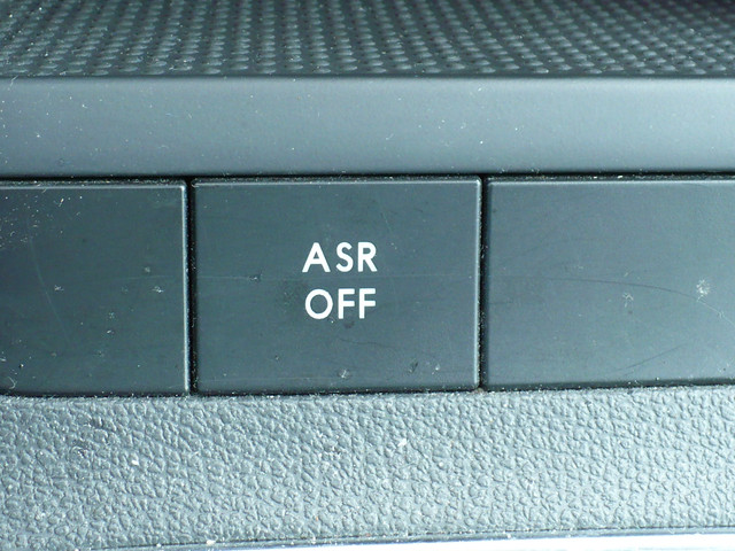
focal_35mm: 71
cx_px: 368
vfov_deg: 20.7
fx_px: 1508
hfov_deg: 27.4
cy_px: 276
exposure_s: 1/20
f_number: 3
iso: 200
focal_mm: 7.9
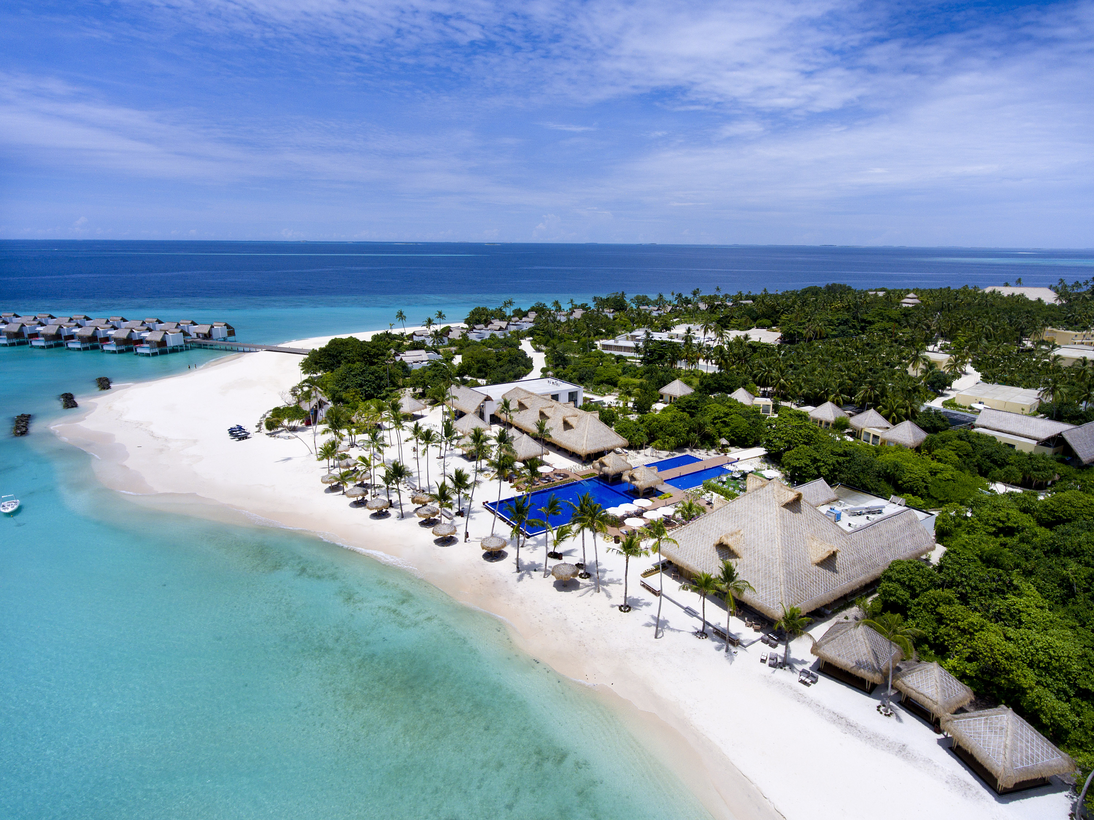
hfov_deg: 81.8
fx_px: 632
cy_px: 410
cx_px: 547
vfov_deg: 65.9
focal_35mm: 20
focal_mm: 3.61
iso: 100
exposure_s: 1/2000
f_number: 2.8
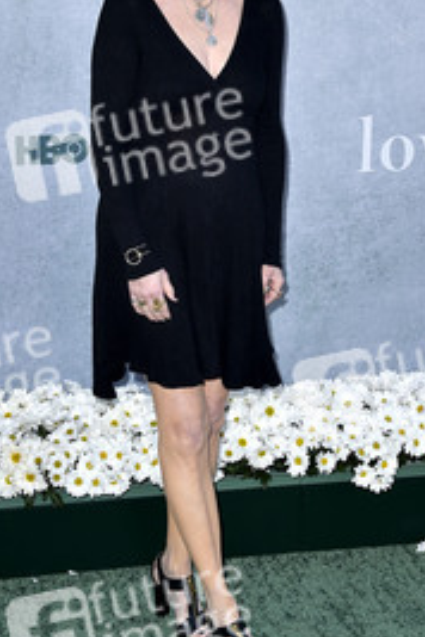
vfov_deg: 31.8
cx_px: 199
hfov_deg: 21.6
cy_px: 265
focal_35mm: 63
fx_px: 1116
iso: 320
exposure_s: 1/250
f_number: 6.3
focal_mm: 42
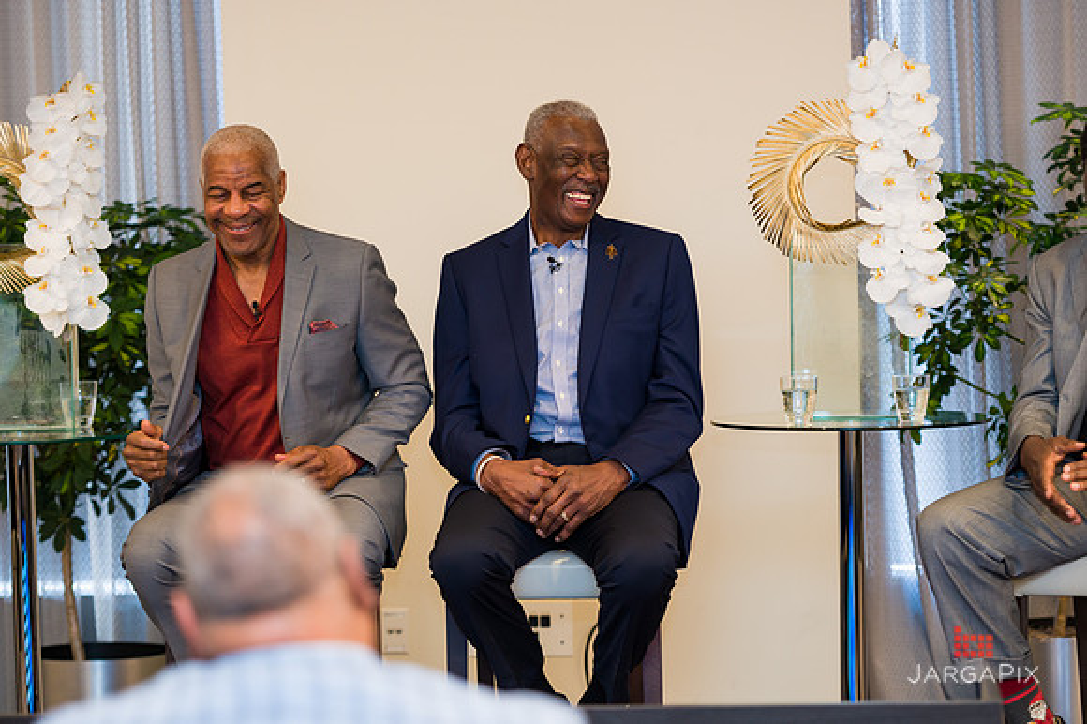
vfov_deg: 11.2
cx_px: 544
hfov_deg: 16.8
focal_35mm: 122
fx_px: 3681
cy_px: 362
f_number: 3.2
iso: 800
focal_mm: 122
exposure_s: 1/200
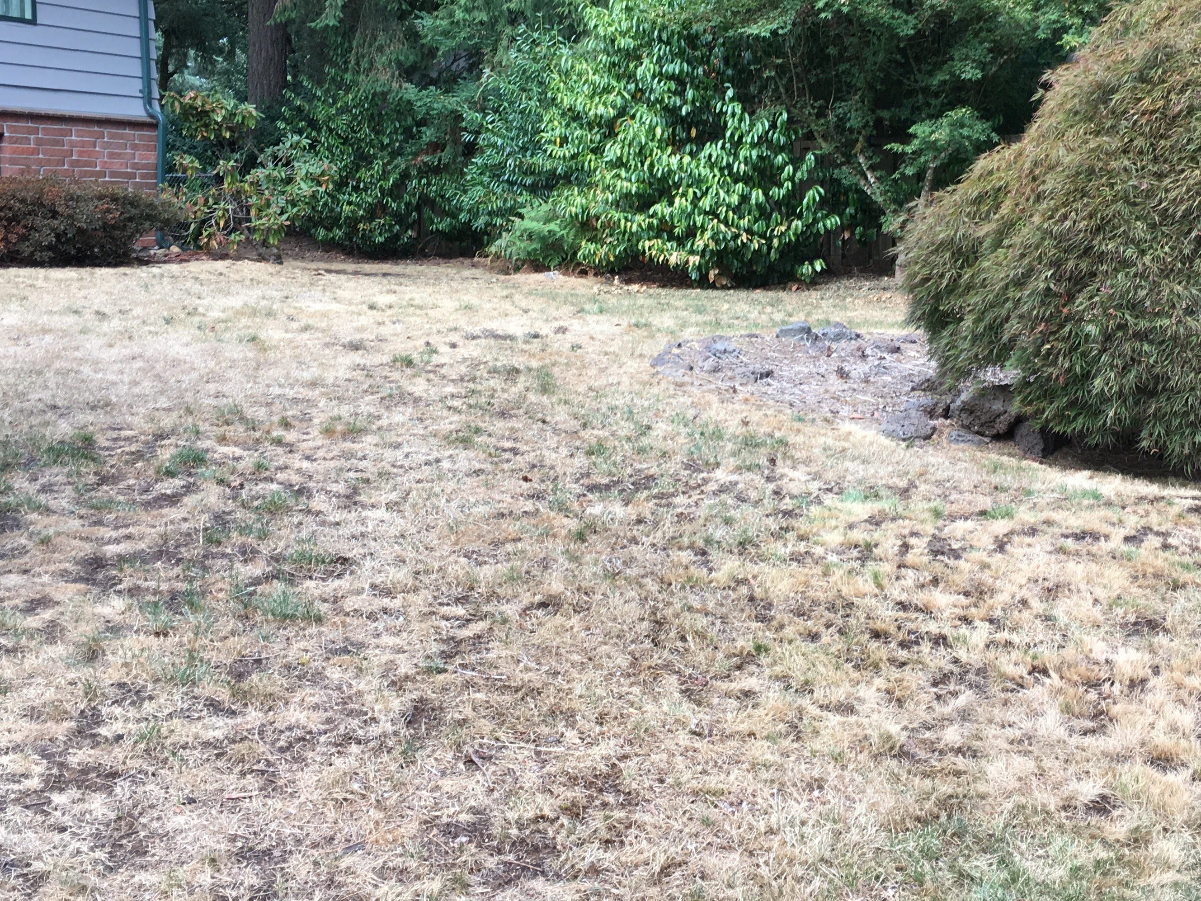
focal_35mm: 44
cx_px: 753
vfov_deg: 32.8
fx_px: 1527
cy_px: 382
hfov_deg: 42.6
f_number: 2.2
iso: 32
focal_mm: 4.15
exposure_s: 1/120
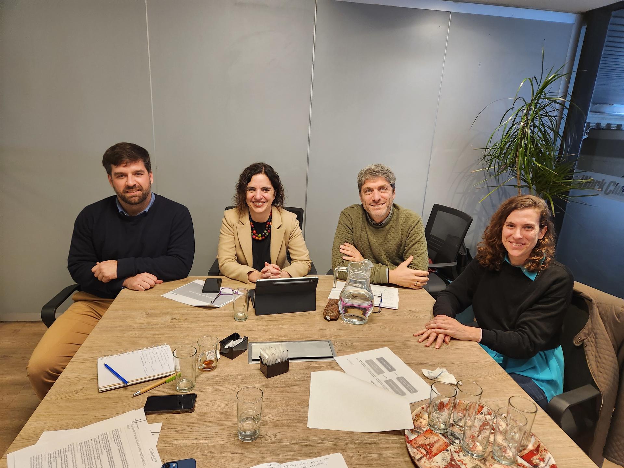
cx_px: 312
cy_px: 234
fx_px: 415
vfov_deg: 58.9
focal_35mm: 23
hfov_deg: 73.9
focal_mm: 5.4
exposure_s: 1/100
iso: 320
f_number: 1.8
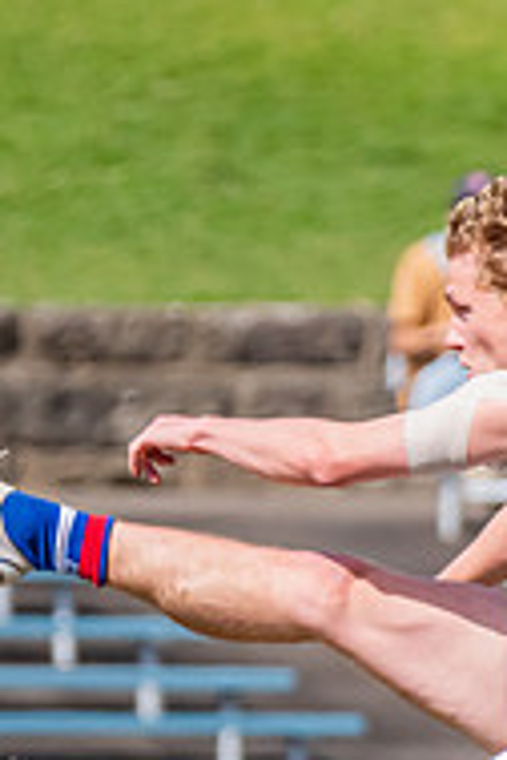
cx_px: 194
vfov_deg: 1.1
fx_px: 38423
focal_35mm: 1819
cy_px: 876
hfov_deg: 0.8
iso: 800
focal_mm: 400
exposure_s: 1/1600
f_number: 9
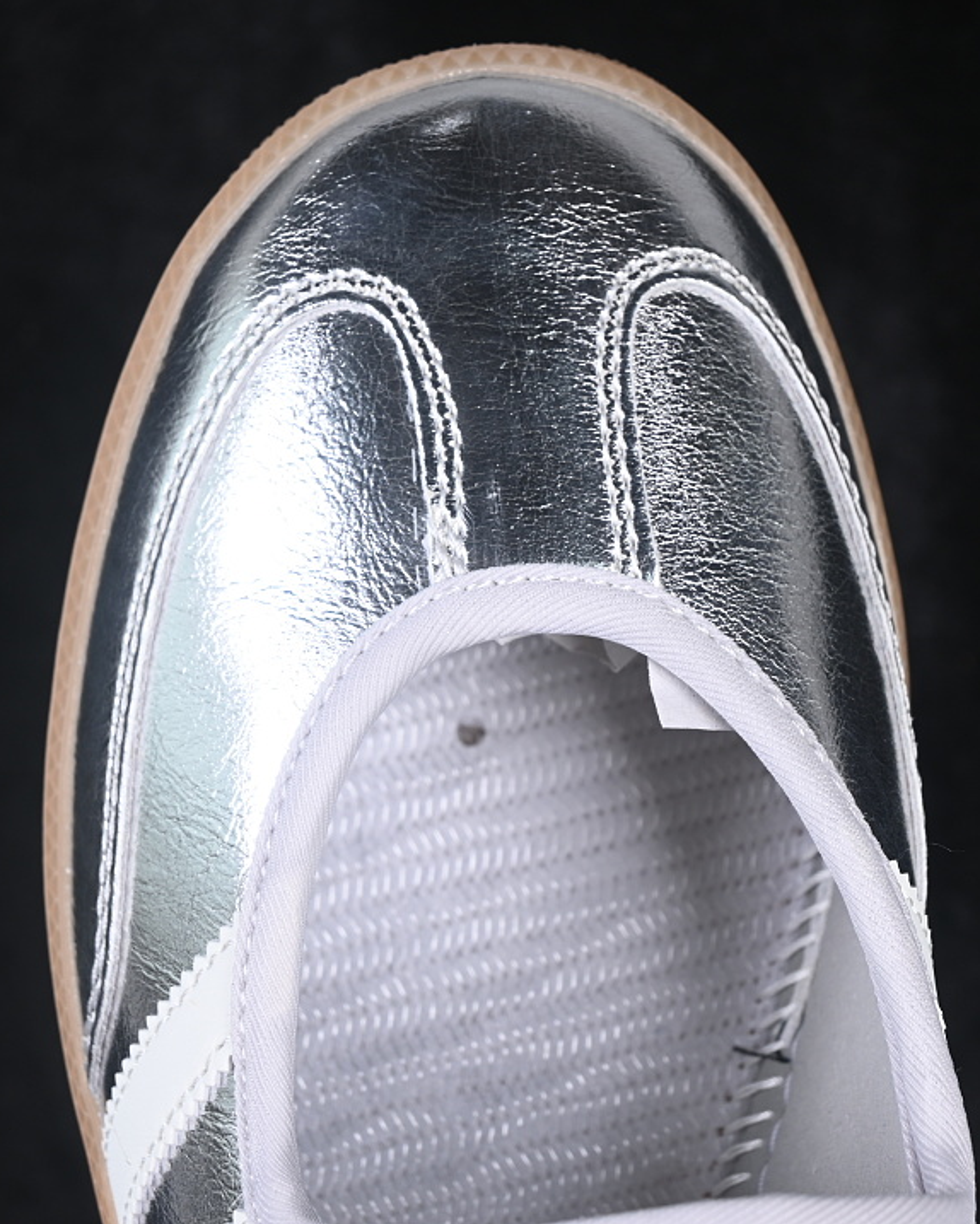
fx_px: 3841
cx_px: 493
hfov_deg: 14.5
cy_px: 611
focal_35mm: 106
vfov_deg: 18.1
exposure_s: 1/80
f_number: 7.1
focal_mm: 50
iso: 160
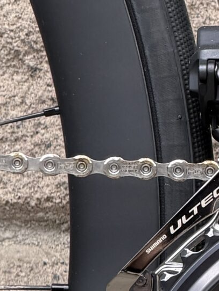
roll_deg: -1.2
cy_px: 430
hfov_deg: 3.1
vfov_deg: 4.2
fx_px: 3978
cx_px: 494
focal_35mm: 472
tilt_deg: -6.1
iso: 50
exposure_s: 1/211
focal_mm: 16.89
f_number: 2.8
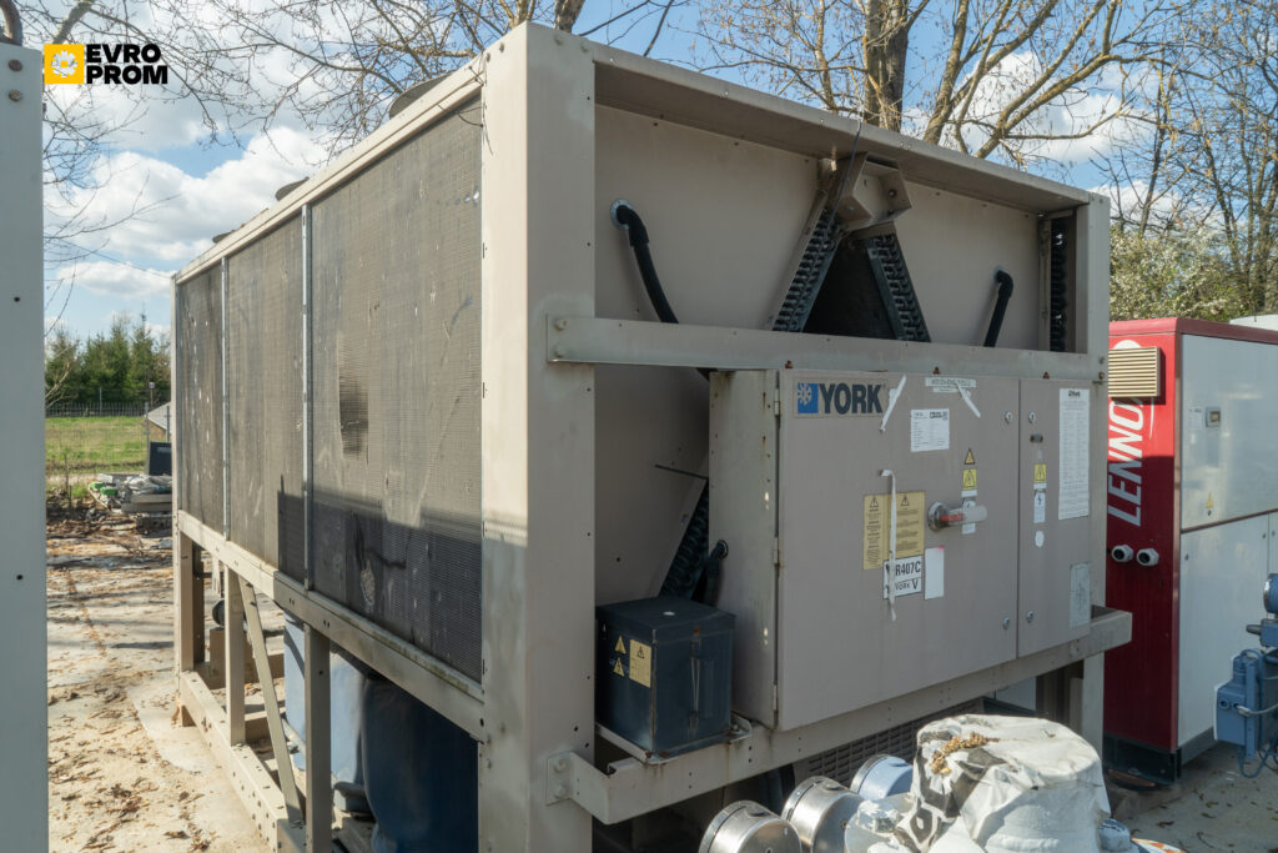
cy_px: 426
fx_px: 852
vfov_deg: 53.1
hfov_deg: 73.7
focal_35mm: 24
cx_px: 639
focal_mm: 24
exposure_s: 1/100
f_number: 13
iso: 400
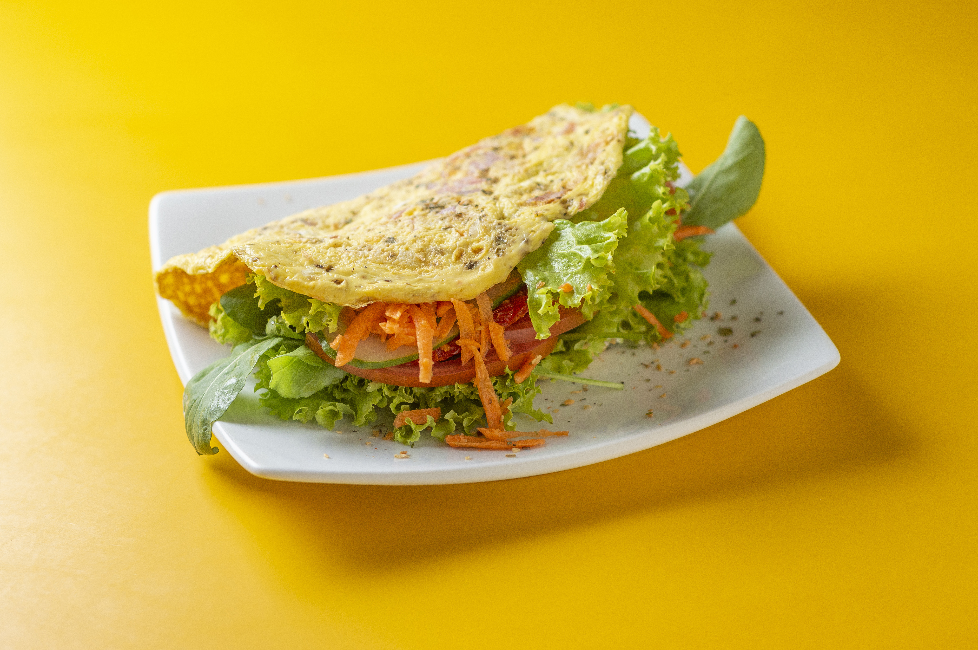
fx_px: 2036
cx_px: 489
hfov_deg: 27.0
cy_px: 325
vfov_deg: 18.1
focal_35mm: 75
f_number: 3.5
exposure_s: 1/80
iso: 400
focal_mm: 50
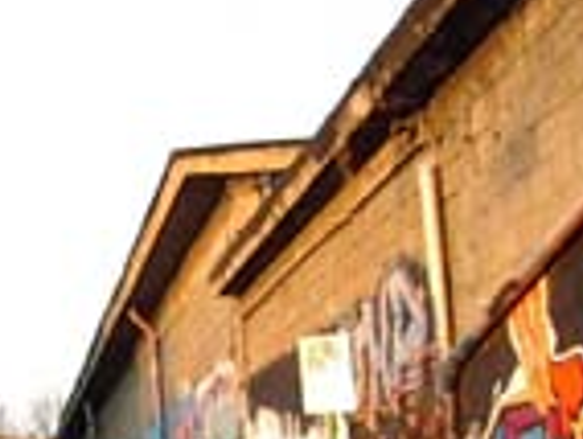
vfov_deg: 13.5
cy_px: 517
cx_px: -103
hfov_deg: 17.5
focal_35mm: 107
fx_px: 1805
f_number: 2.6
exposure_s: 1/100
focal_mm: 5.8
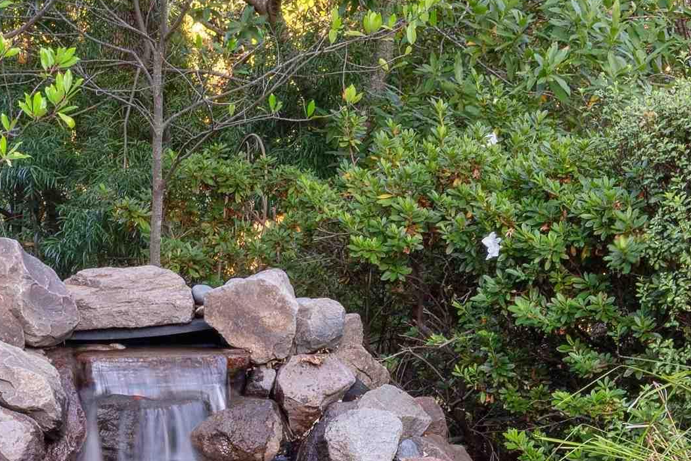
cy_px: 600
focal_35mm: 108
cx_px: 686
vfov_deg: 12.3
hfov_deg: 18.4
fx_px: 2073
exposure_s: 1/1.43
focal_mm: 37
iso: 200
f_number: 22
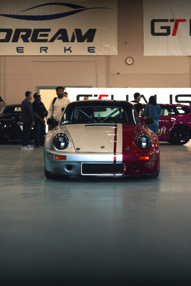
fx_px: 716
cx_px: 96
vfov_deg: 22.6
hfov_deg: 15.2
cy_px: 143
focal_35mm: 90
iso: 320
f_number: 2.8
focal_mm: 90
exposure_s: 1/100
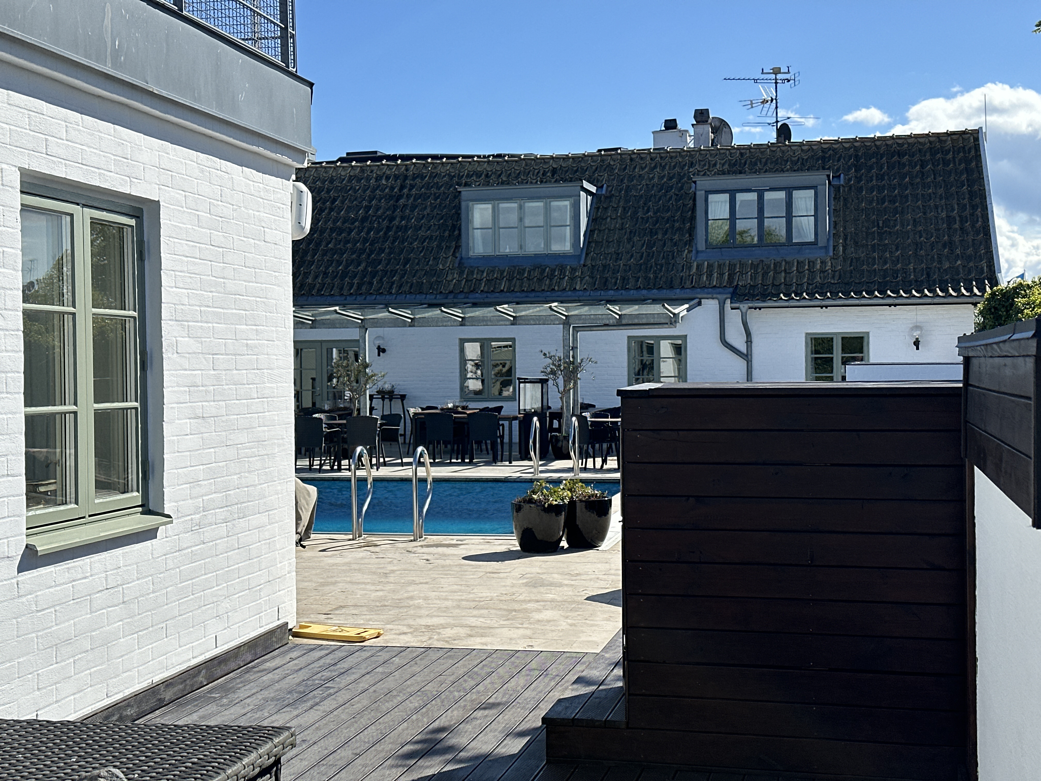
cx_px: 520
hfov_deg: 39.7
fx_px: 1443
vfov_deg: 30.3
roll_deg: +1.9
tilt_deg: +1.1
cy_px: 390
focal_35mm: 48
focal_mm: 6.86
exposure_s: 1/5882
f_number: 1.78
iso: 64
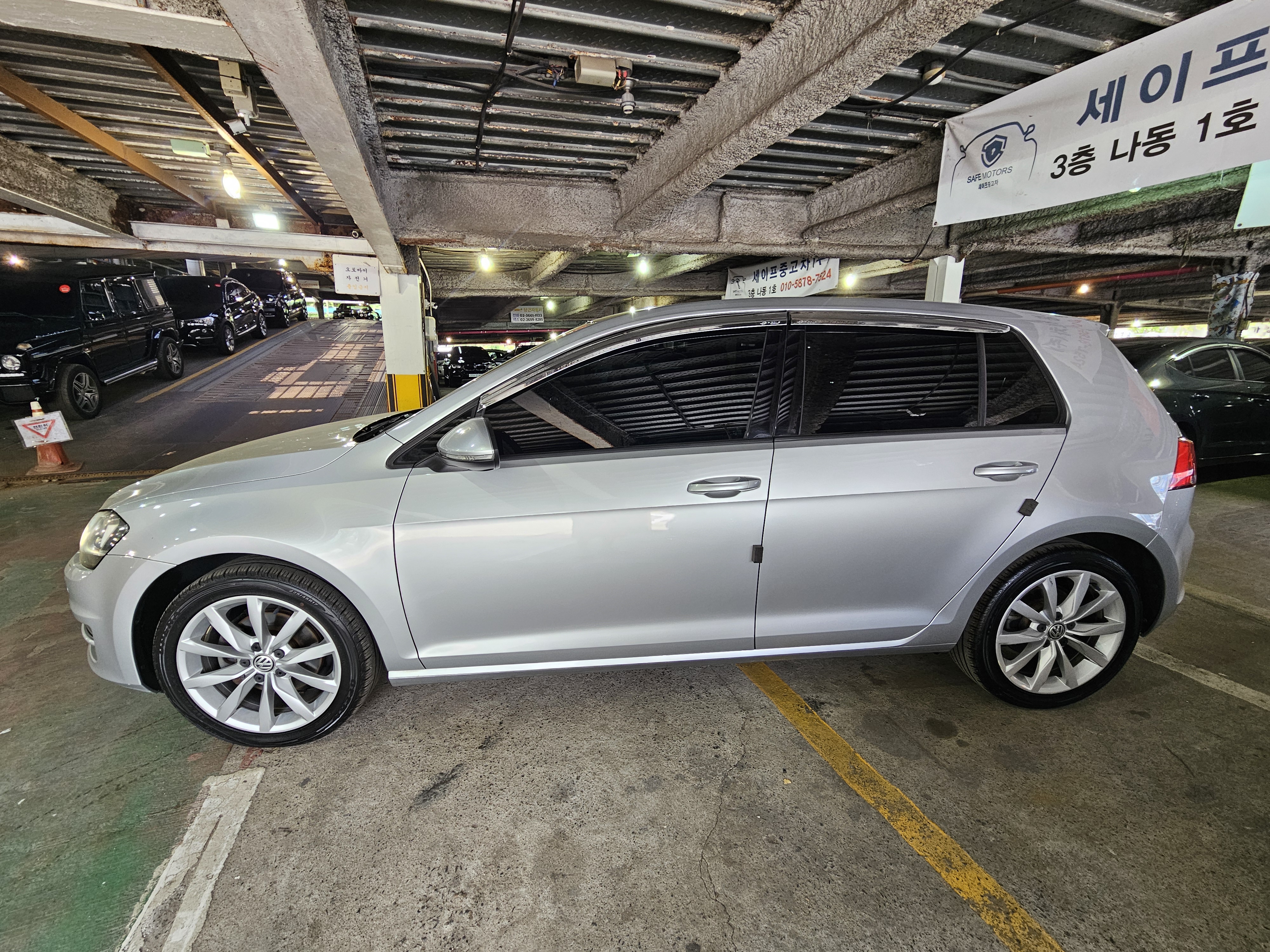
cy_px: 476
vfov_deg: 89.9
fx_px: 477
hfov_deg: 106.2
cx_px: 635
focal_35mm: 13
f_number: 2.2
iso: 64
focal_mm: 2.2
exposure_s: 1/60
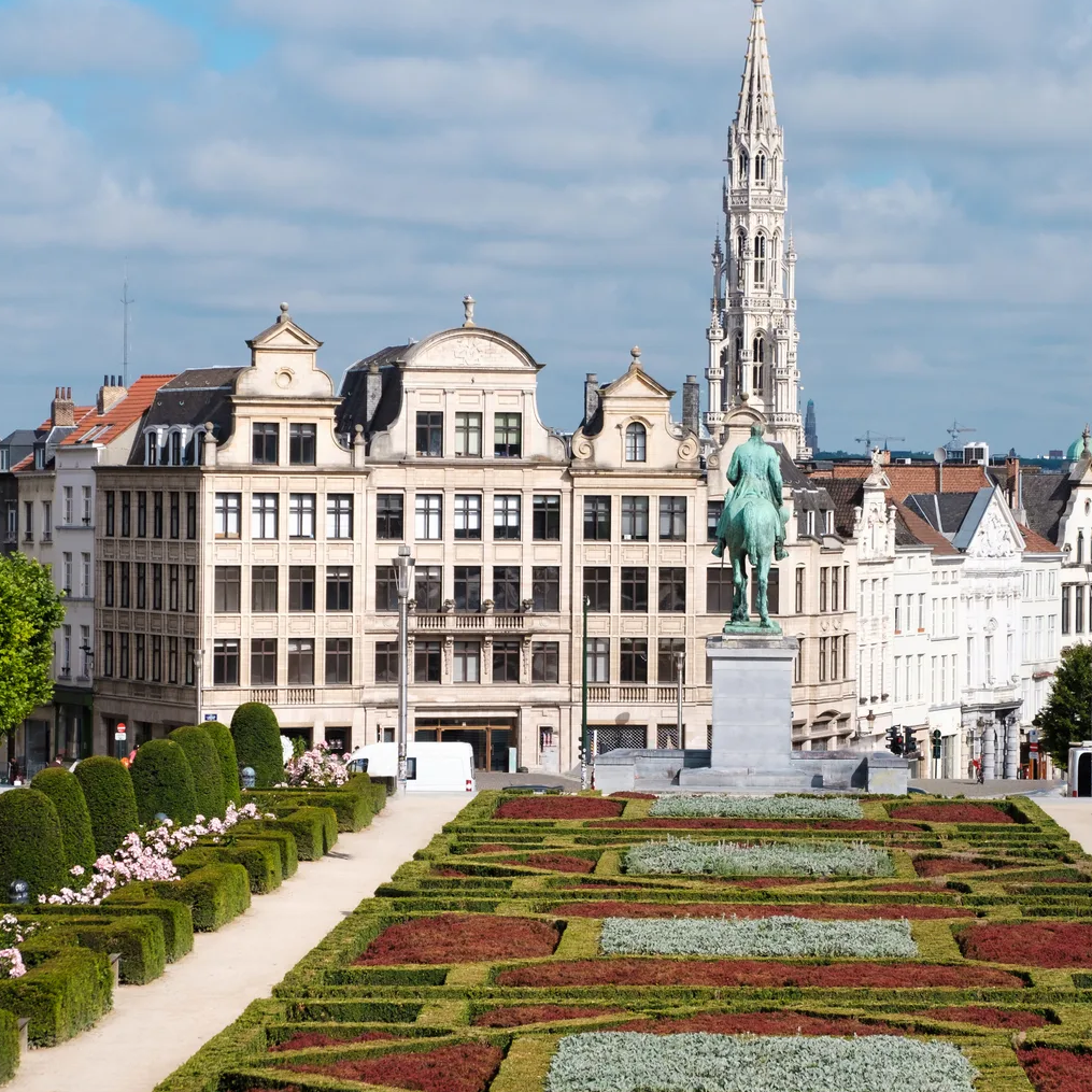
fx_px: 4033
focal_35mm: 113
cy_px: 478
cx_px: 749
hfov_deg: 15.4
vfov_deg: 15.4
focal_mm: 50
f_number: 8
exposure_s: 1/600
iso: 200
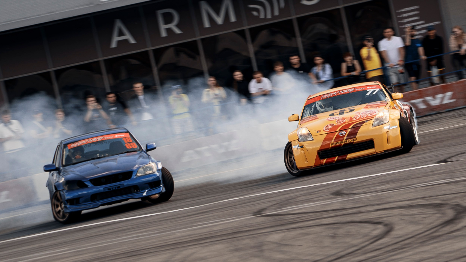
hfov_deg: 7.3
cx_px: 326
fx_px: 3672
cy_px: 128
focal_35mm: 297
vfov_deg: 4.1
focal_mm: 120
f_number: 8
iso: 100
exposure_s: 1/125
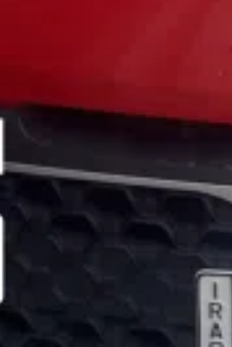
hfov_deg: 10.4
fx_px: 1205
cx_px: 396
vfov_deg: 14.6
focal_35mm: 125
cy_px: -258
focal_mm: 5.1
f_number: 1.6
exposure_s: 1/1553
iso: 32
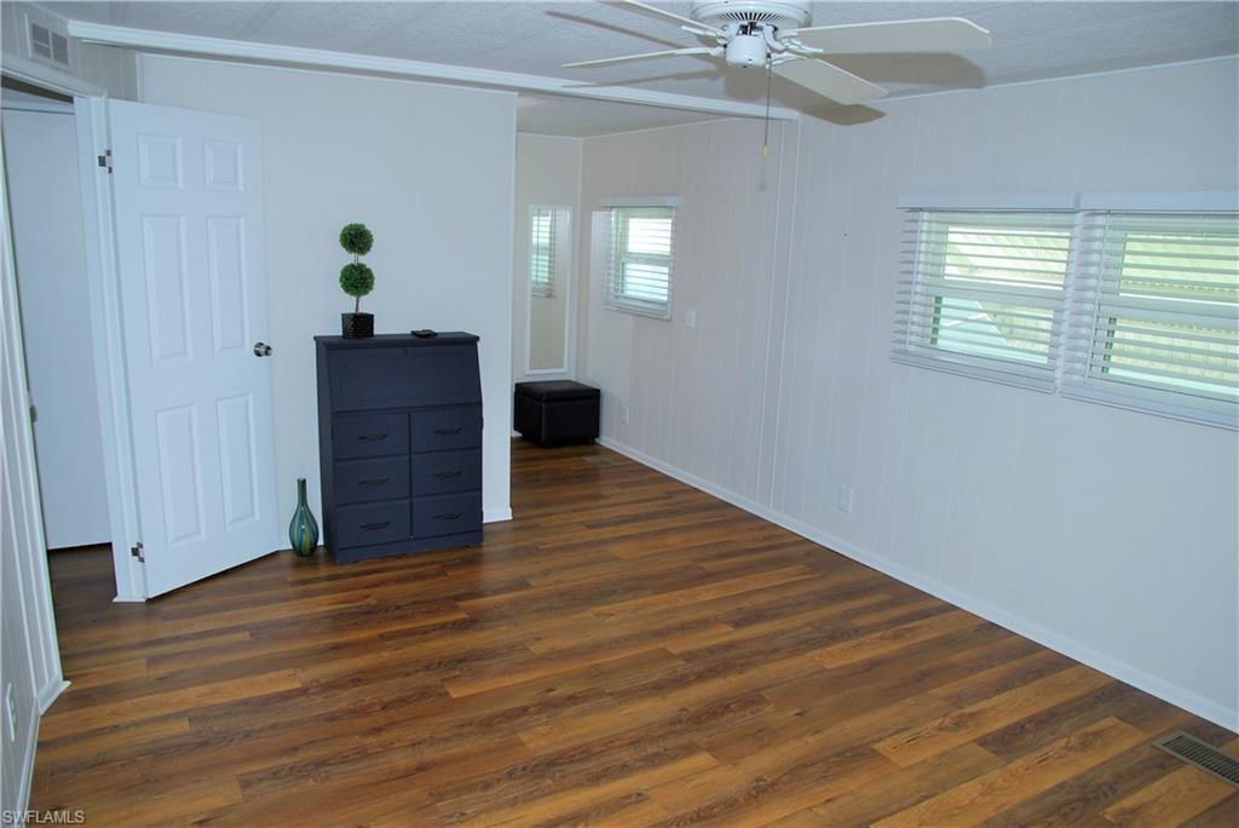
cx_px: 620
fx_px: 826
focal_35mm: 24
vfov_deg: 53.2
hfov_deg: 73.7
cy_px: 414
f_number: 4
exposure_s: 1/60
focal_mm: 16
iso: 200
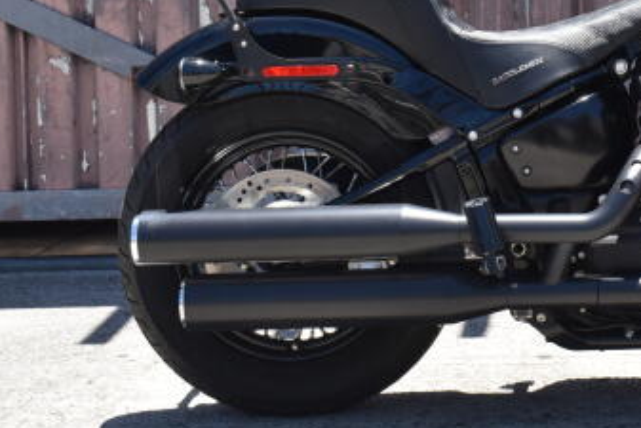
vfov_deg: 11.3
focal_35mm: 121
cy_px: 48
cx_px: 700
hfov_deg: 16.4
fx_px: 2155
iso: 160
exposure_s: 1/250
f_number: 8
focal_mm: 34
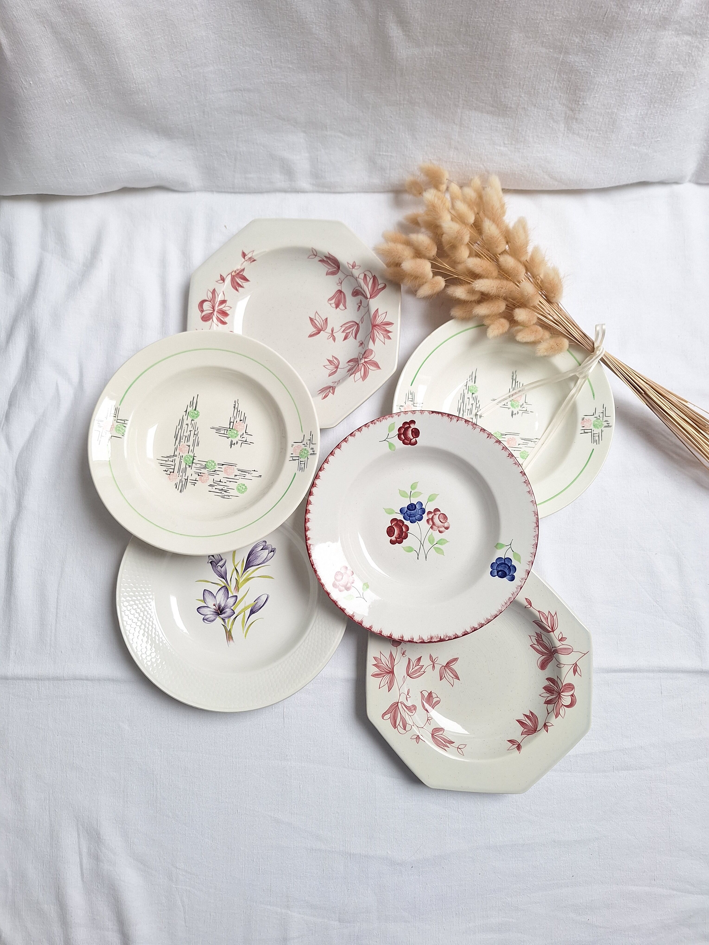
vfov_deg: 73.9
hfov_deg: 58.9
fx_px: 628
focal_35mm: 23
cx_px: 354
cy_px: 472
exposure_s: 1/100
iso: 64
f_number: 1.8
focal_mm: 5.54
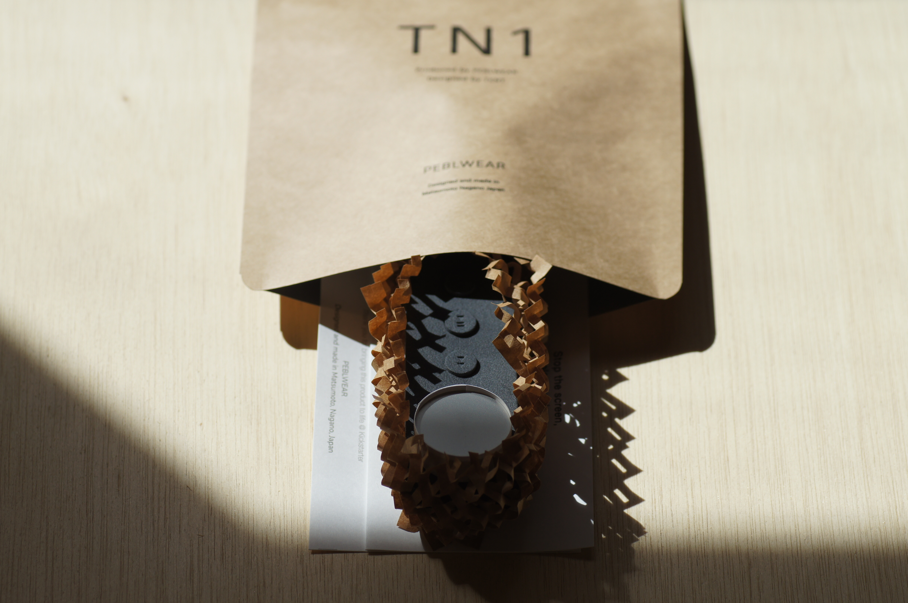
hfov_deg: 15.2
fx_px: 3401
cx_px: 454
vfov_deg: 10.1
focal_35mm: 135
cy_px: 302
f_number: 4.5
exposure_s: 1/400
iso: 100
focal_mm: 90
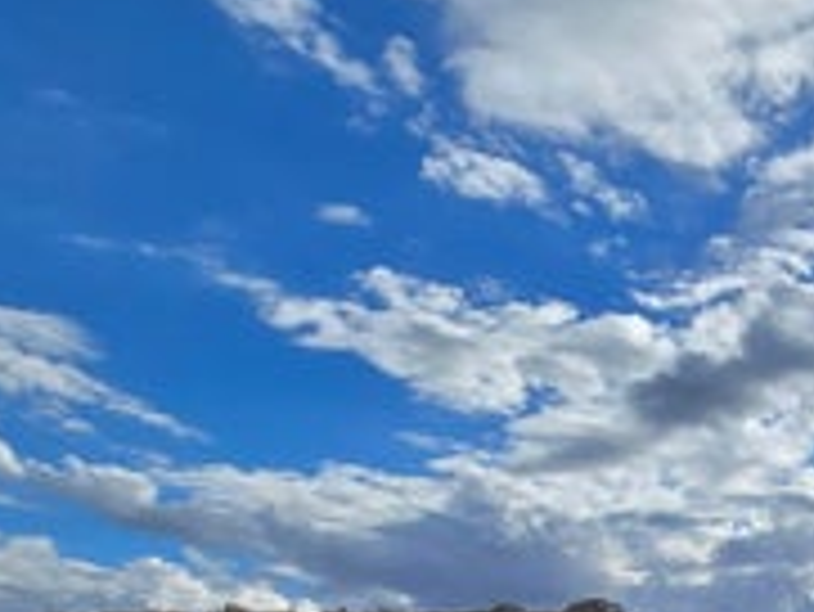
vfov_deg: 25.8
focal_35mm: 46
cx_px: 1210
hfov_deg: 28.1
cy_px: 846
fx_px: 1082
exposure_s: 1/5034
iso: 50
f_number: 2.2
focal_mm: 2.2
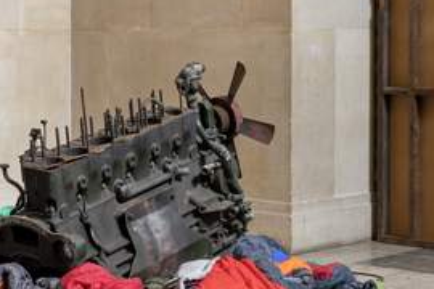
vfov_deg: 13.0
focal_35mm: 105
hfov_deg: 19.3
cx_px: 104
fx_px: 1266
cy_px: 53
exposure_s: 2
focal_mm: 45
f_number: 22
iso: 100
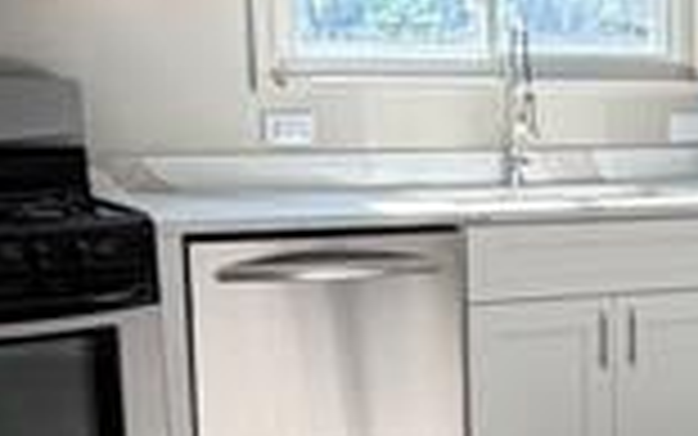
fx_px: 1865
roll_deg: -1.4
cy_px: 391
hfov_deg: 19.2
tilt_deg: -11.2
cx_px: 959
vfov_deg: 13.2
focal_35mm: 98
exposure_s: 1/121
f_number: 2.2
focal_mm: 2.22
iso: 100
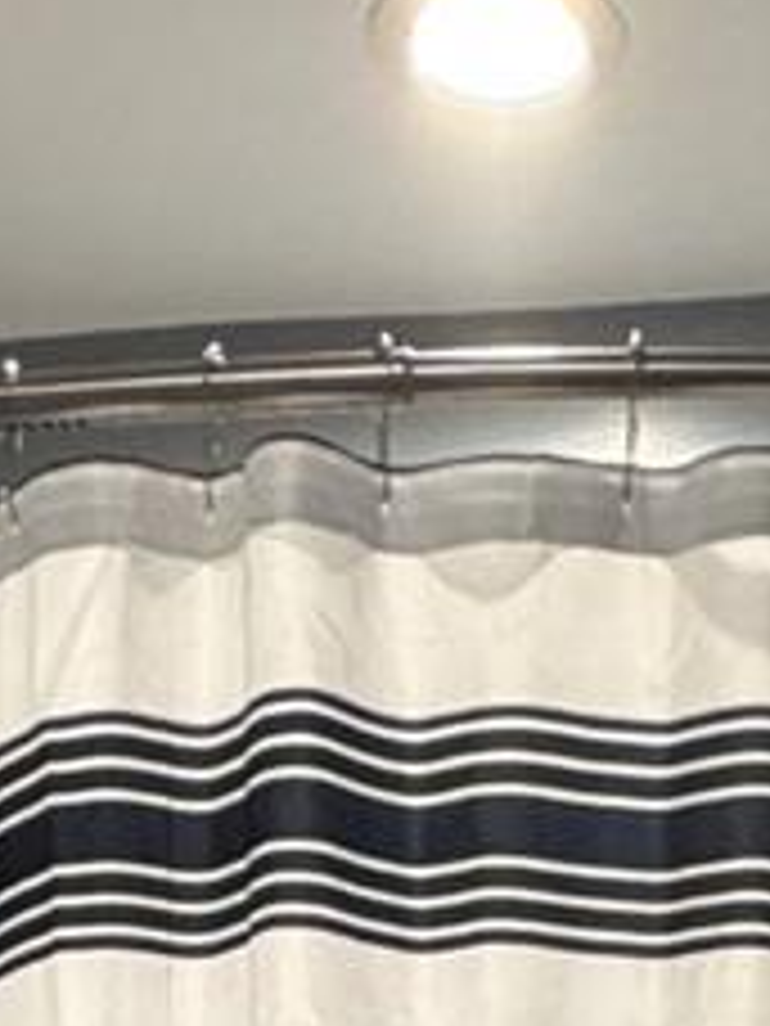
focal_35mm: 92
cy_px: 2833
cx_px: 502
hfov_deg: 16.0
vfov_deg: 12.6
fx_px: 2729
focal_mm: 2.22
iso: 250
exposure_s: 1/60
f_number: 2.2
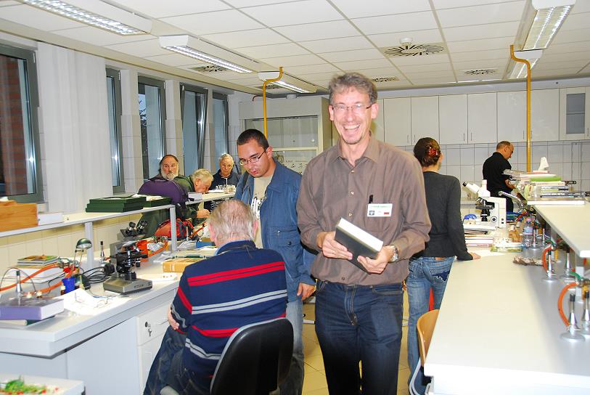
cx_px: 295
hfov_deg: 57.2
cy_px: 198
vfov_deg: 40.1
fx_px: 541
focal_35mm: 33
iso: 500
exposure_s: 1/60
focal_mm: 22
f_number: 4.5
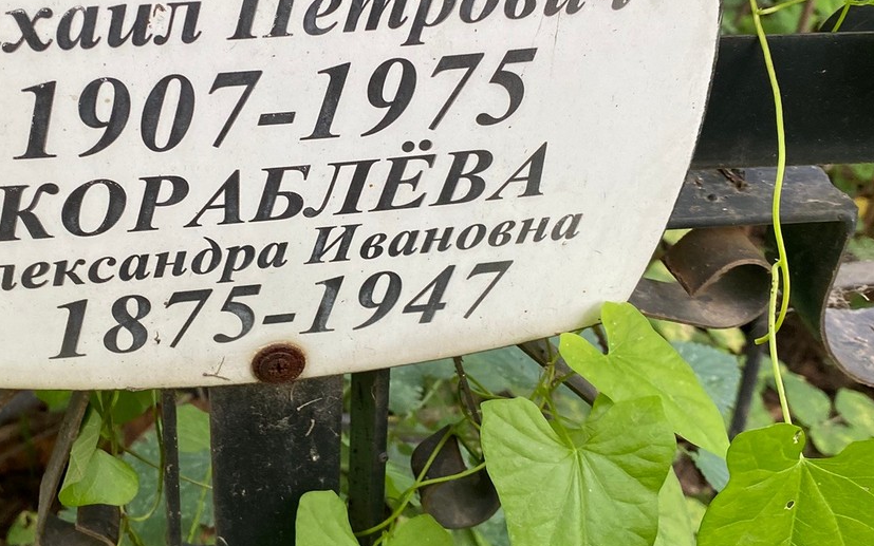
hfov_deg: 41.4
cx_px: 301
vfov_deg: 26.8
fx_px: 1143
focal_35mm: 48
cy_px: 210
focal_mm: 4.25
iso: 80
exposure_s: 1/122
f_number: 1.8
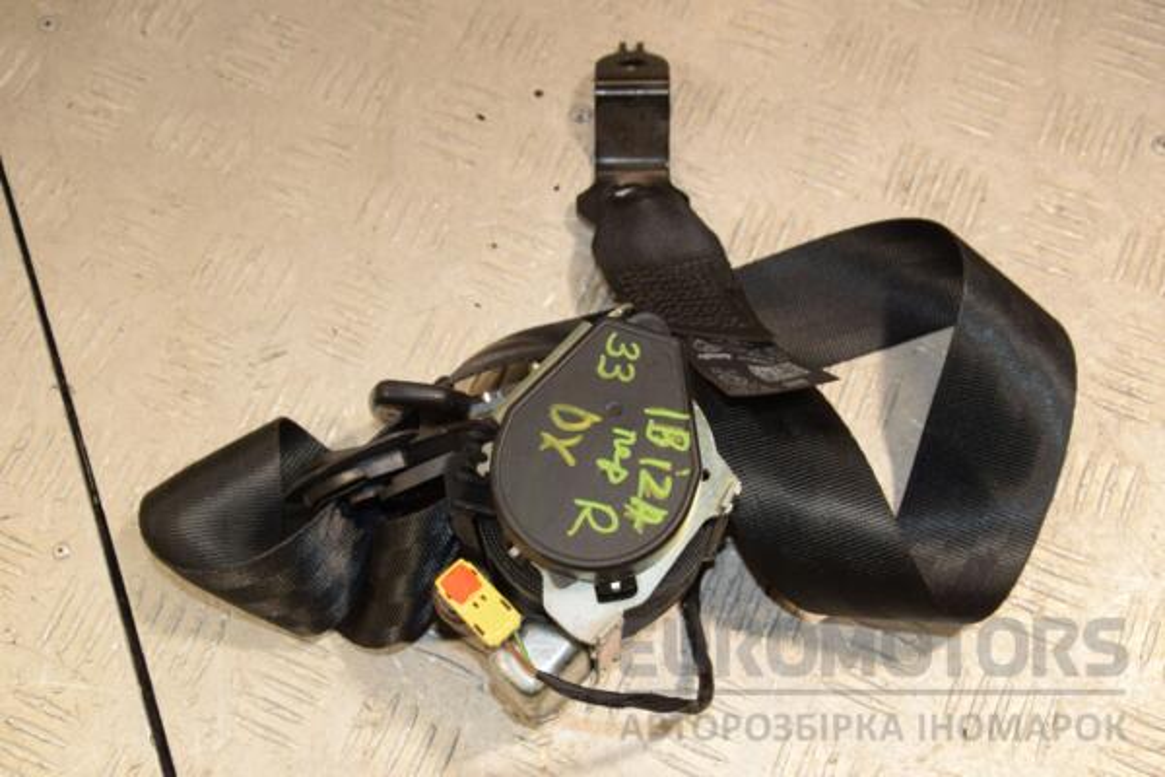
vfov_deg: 26.5
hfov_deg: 38.9
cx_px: 582
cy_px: 388
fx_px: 1650
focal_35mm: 51
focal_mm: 34
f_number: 8
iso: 800
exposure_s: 1/200
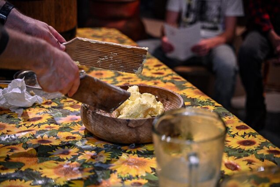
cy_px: 94
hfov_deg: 27.0
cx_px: 140
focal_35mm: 75
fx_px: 584
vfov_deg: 18.2
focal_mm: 75
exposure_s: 1/125
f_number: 2.8
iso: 3200
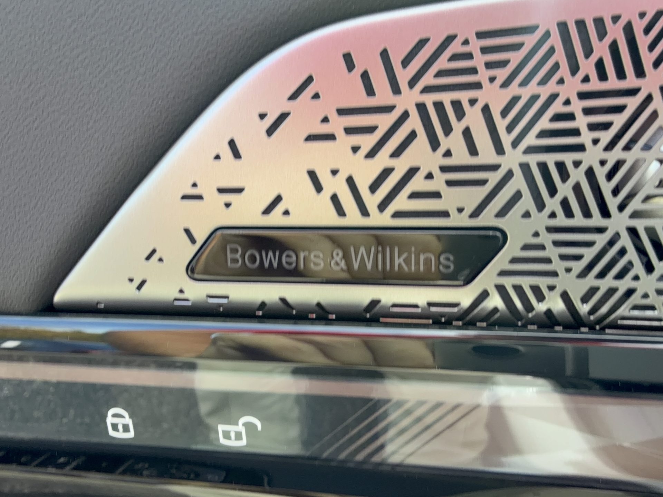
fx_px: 613
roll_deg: +2.2
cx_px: 332
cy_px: 248
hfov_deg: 56.8
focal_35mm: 32
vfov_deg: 44.2
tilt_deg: -11.1
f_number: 2.2
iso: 25
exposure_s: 1/51
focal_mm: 2.22
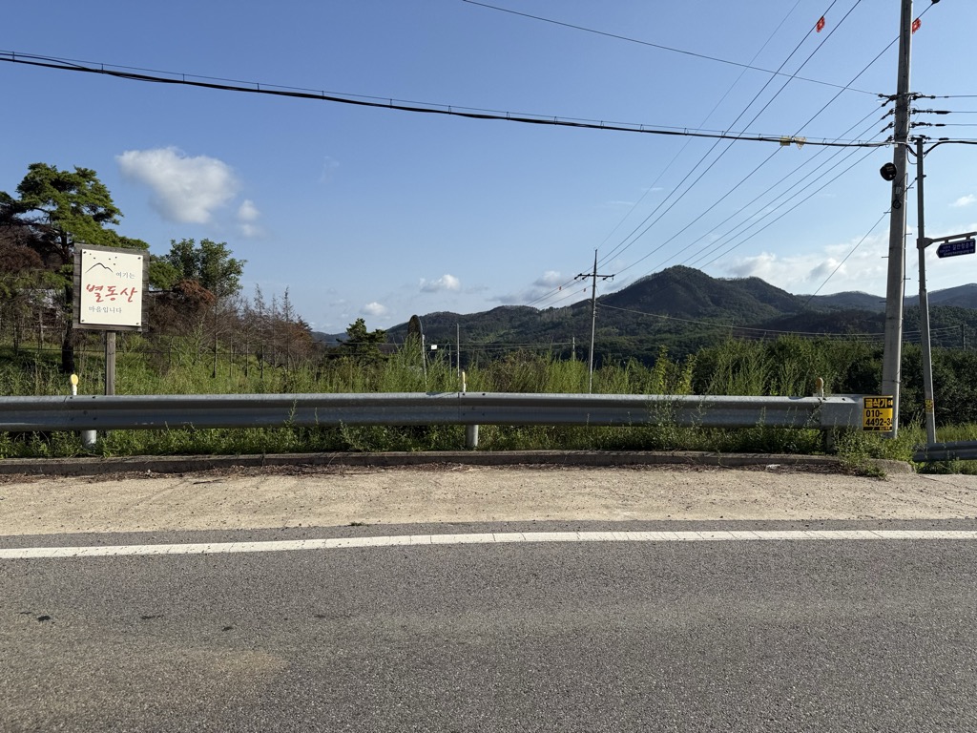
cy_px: 366
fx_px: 677
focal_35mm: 24
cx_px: 488
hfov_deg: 71.6
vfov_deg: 56.8
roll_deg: +2.3
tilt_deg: -2.3
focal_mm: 6.76
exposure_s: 1/6173
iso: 80
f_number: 1.78
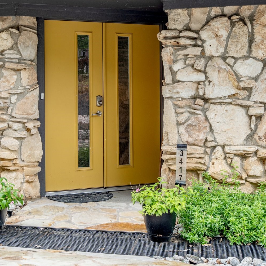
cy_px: 86
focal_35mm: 52
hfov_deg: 32.7
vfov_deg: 32.5
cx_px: 107
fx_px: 452
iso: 250
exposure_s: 1/40
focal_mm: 30
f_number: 7.1
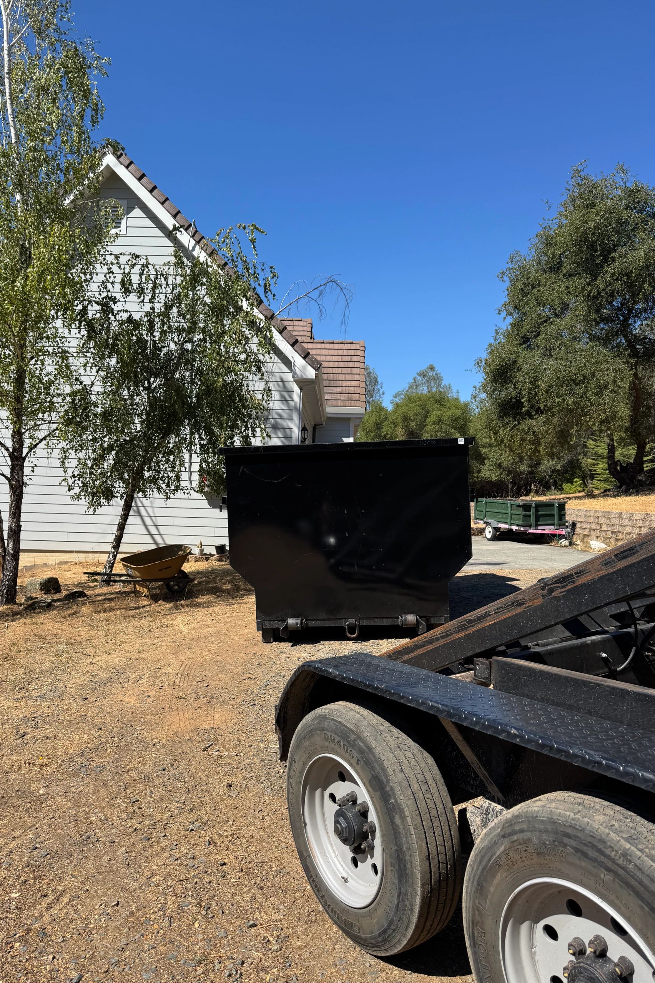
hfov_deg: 51.3
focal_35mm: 25
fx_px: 682
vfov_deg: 71.5
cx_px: 318
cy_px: 491
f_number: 1.78
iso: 80
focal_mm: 6.76
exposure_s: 1/3802
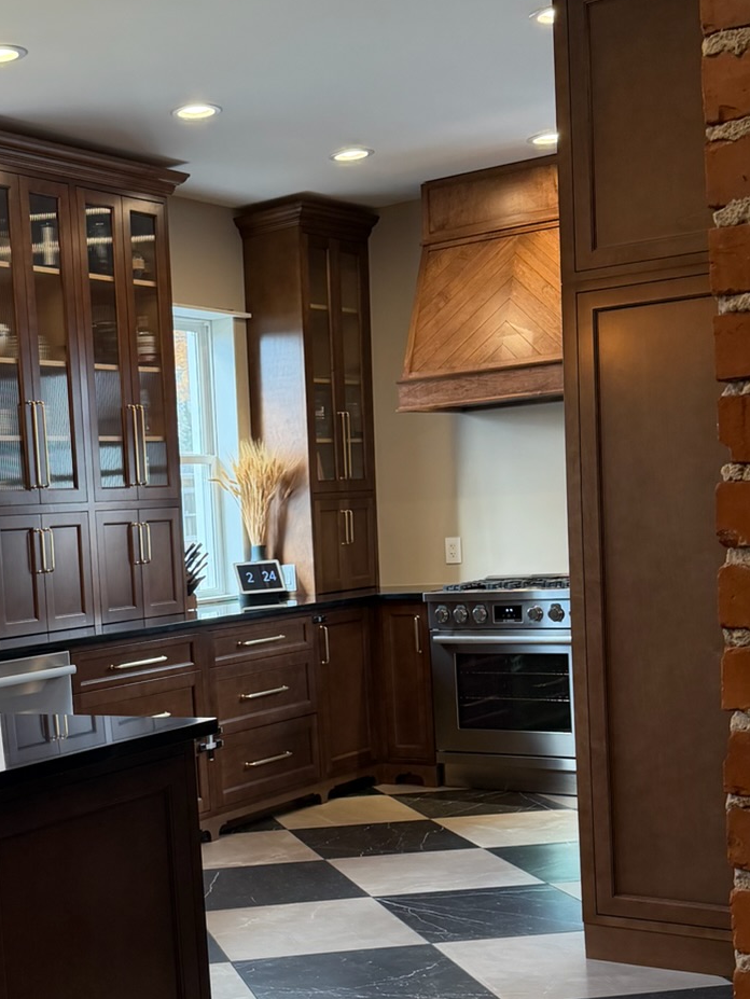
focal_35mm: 53
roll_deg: +3.7
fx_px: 1530
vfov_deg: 35.9
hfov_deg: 26.6
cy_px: 639
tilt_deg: -4.9
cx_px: 81
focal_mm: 6.76
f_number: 1.78
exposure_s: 1/168
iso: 200
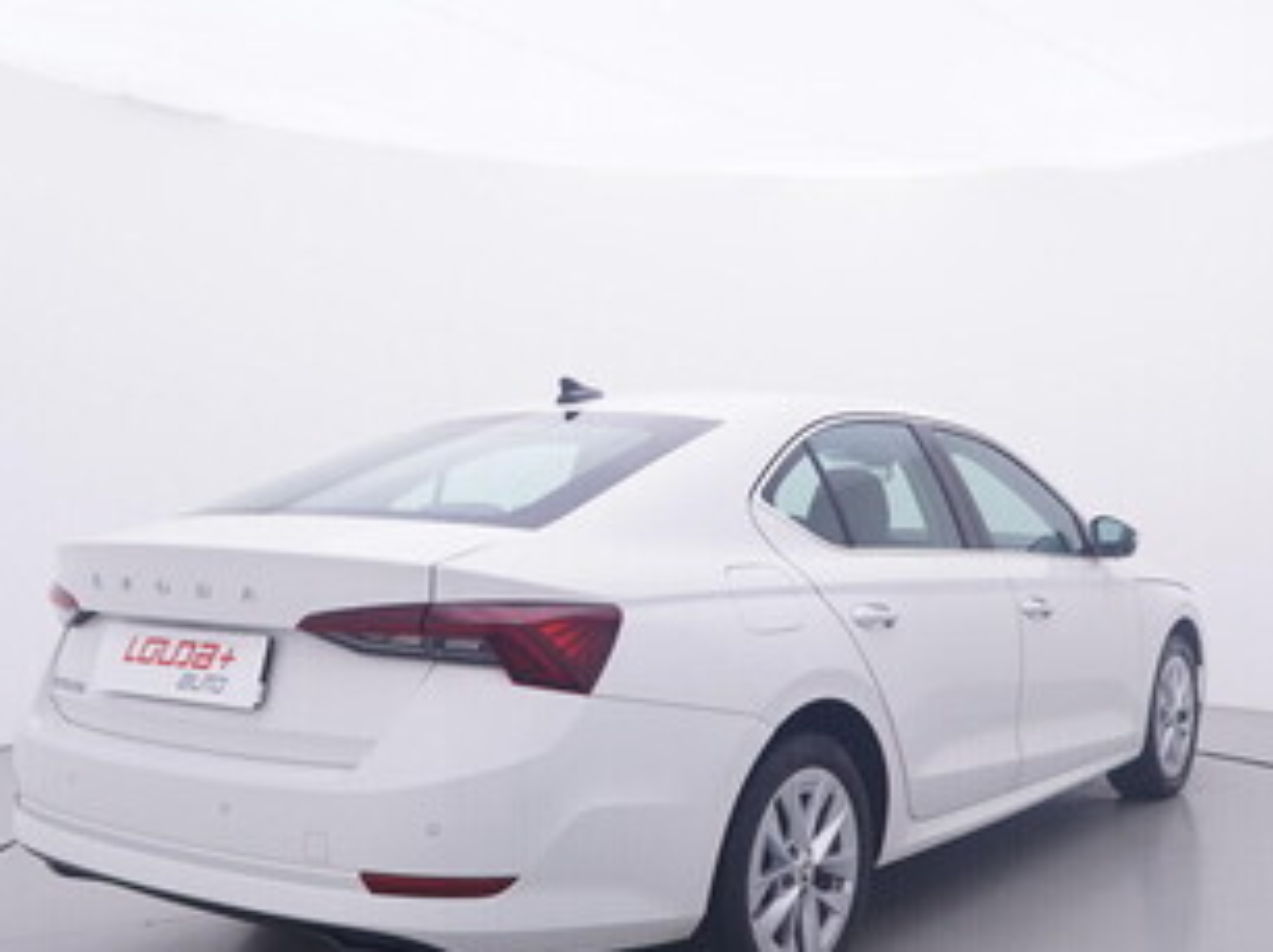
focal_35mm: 39
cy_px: 563
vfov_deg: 36.8
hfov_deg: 47.6
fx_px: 1428
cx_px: 788
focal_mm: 15
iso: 200
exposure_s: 1/80
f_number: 5
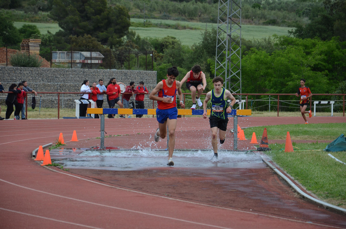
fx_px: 1510
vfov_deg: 8.7
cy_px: 114
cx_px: 173
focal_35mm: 158
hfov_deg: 13.1
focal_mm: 105
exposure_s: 1/1000
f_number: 5.6
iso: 560
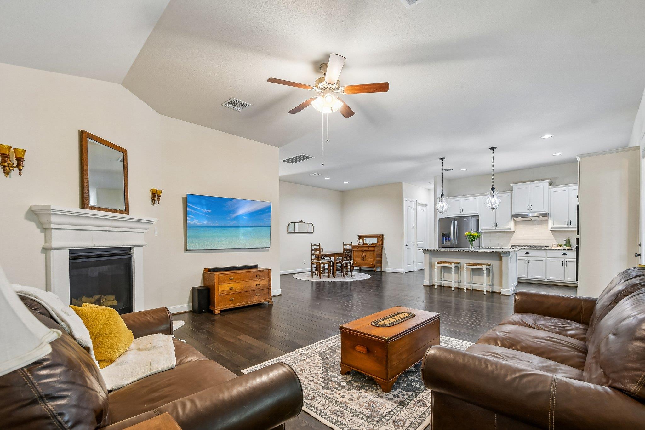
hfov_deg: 100.4
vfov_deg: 77.3
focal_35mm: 15
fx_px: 269
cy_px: 215
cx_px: 322
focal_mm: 10
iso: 400
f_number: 8
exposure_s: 1/5
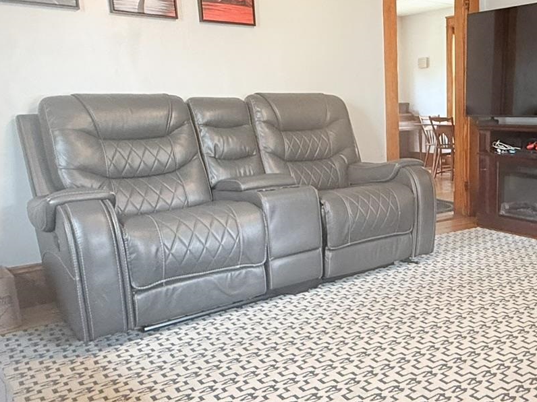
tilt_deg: -11.3
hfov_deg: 47.7
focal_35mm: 36
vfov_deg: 39.6
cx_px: 451
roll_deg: -0.3
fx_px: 558
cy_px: 211
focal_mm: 2.22
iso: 400
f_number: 2.2
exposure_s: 1/60
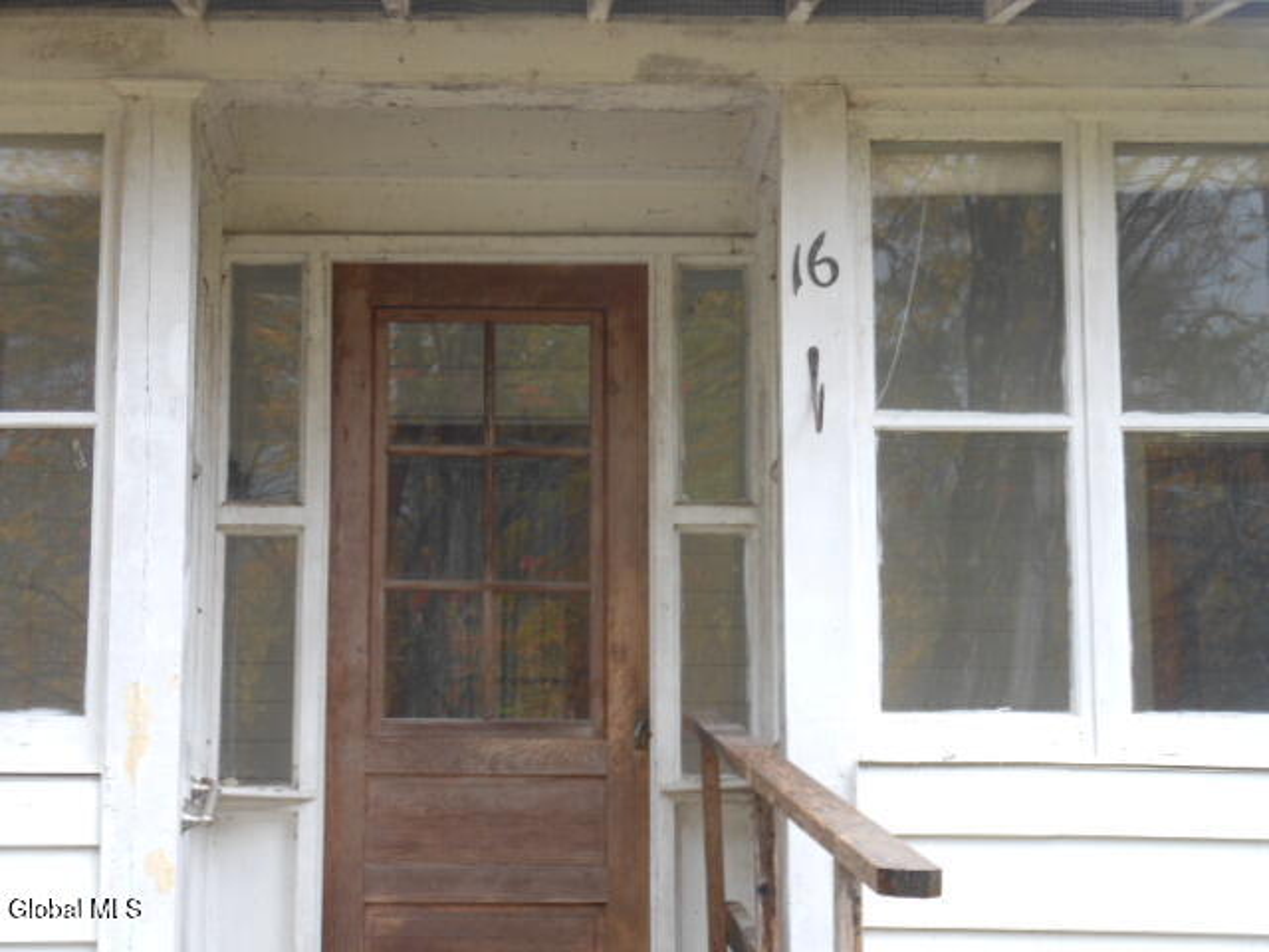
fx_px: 2786
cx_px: 634
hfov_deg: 25.7
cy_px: 476
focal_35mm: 76
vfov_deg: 19.4
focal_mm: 13.6
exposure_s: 1/30
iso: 125
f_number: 4.4
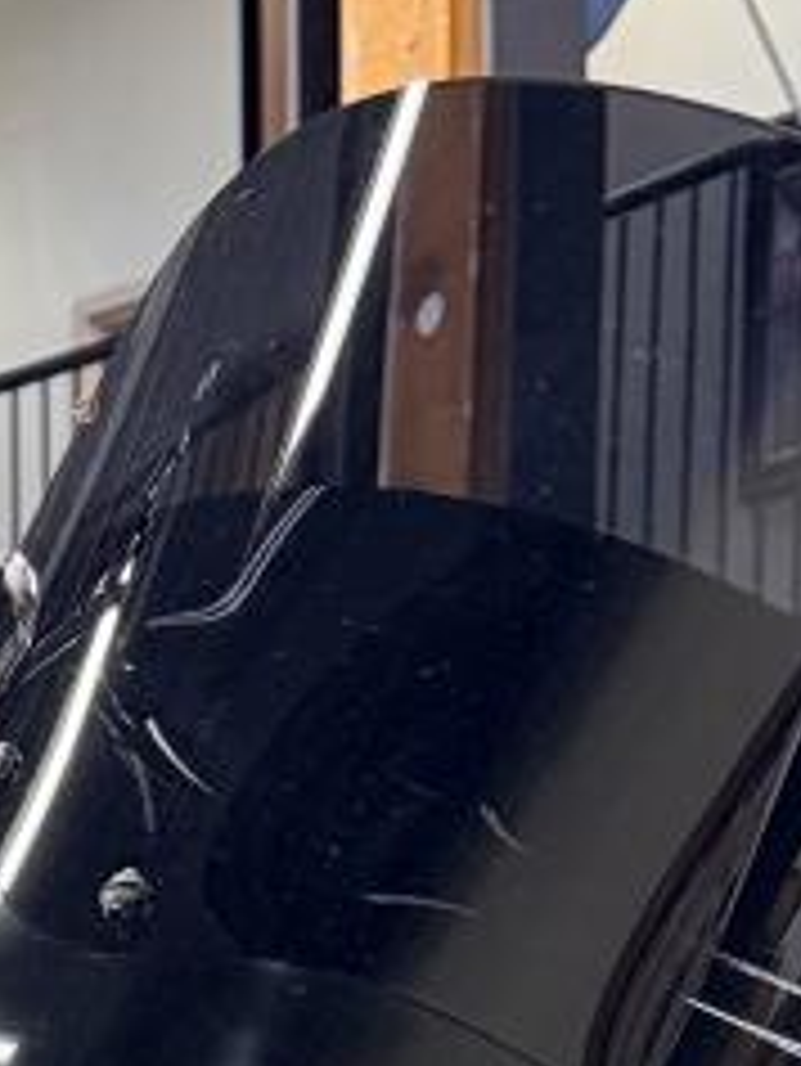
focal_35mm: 152
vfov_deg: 10.4
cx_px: 497
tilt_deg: -10.6
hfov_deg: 9.8
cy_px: 2910
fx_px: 4685
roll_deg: -1.0
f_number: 1.78
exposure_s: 1/60
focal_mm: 6.76
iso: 320
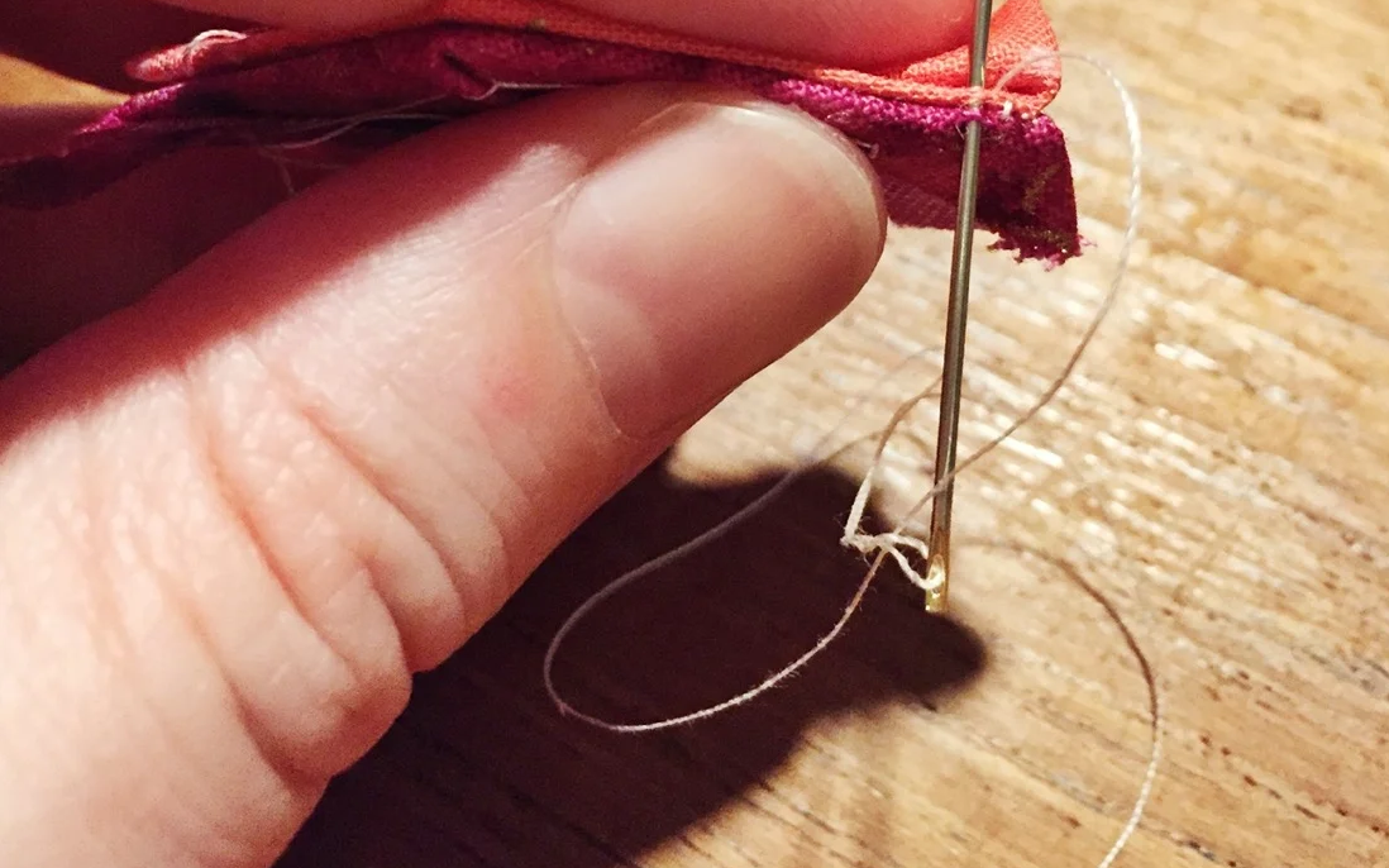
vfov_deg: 29.2
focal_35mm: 42
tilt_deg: -56.1
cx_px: 710
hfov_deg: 47.2
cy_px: 78
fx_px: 1590
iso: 250
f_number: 2.2
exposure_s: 1/25
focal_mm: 4.15
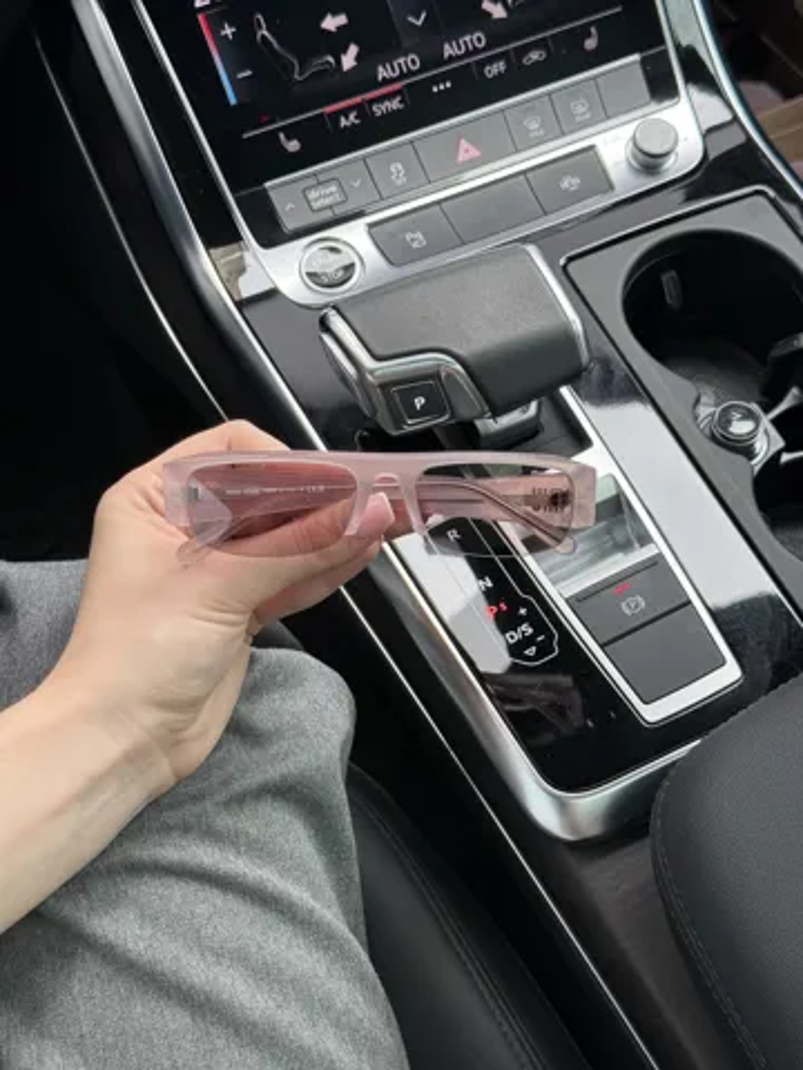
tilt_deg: -55.8
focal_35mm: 48
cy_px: 535
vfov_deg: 39.7
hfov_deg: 30.3
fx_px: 1485
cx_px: 402
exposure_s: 1/152
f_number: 1.78
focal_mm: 6.76
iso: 64
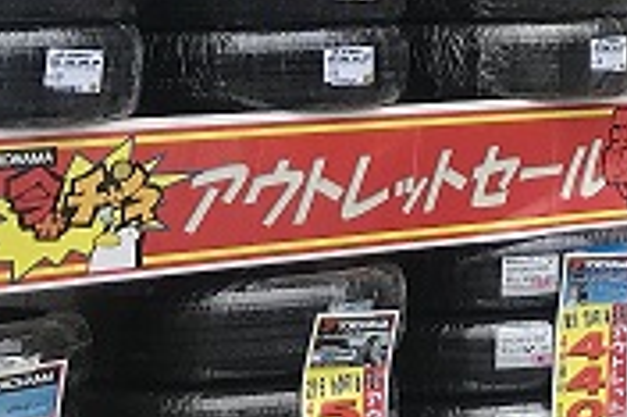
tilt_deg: +11.5
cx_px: 1396
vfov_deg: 7.7
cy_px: -503
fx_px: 2906
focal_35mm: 167
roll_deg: +0.1
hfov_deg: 10.8
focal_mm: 3.99
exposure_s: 1/1008
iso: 20
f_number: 1.8
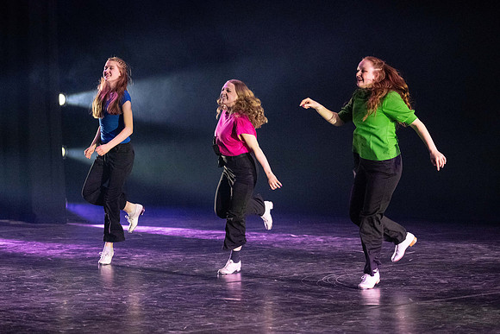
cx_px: 221
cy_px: 177
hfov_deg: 17.1
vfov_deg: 11.5
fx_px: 1660
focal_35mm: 119
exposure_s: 1/800
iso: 6400
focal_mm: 105
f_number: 2.8
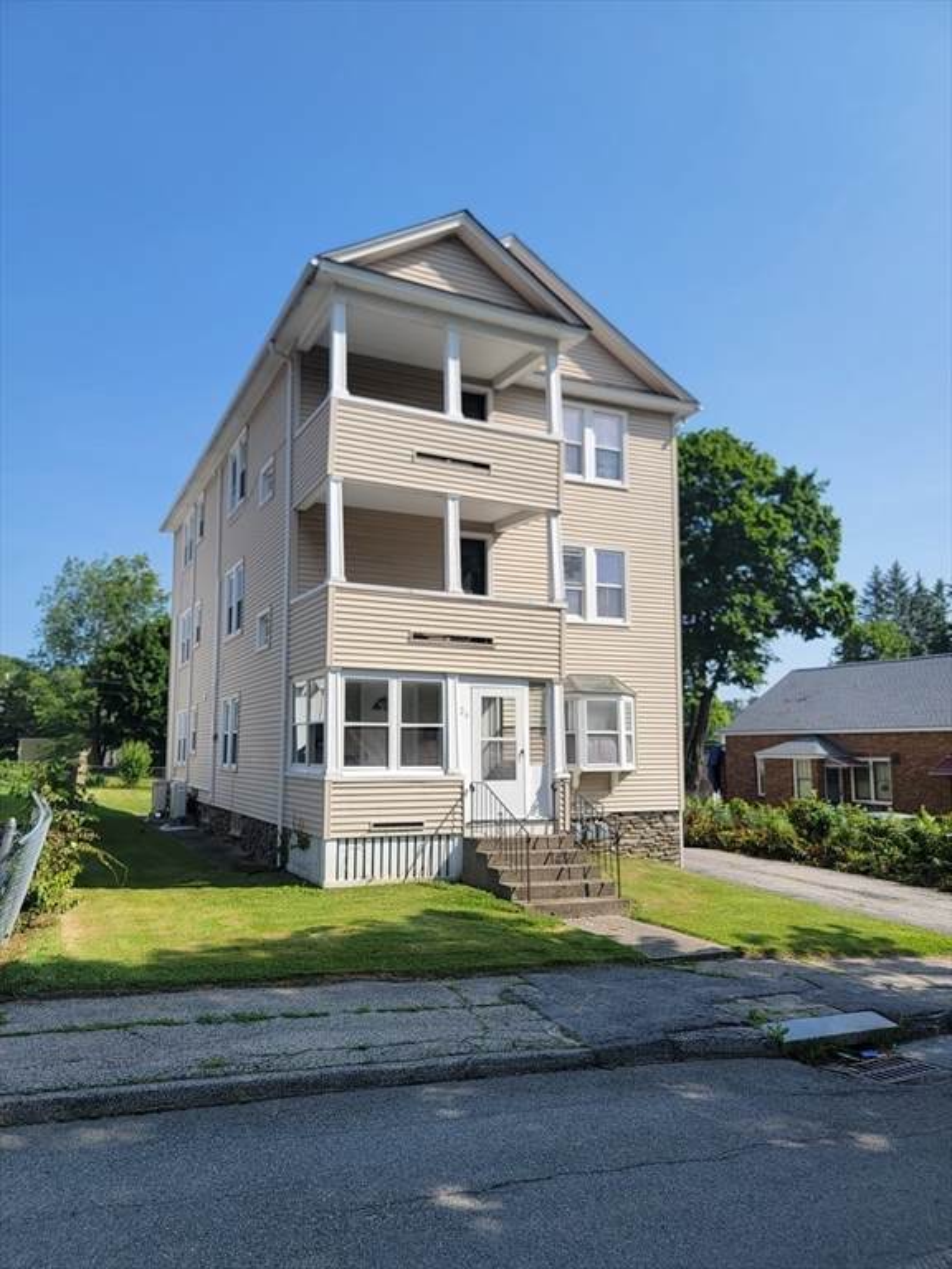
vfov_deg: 71.6
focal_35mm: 24
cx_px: 476
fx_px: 880
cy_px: 634
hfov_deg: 56.8
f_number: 1.8
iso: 16
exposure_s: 1/794
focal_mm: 6.7
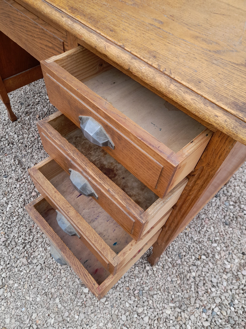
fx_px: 237
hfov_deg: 54.9
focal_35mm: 25
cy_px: 164
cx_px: 123
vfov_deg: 69.4
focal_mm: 4.6
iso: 25
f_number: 2
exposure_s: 1/100
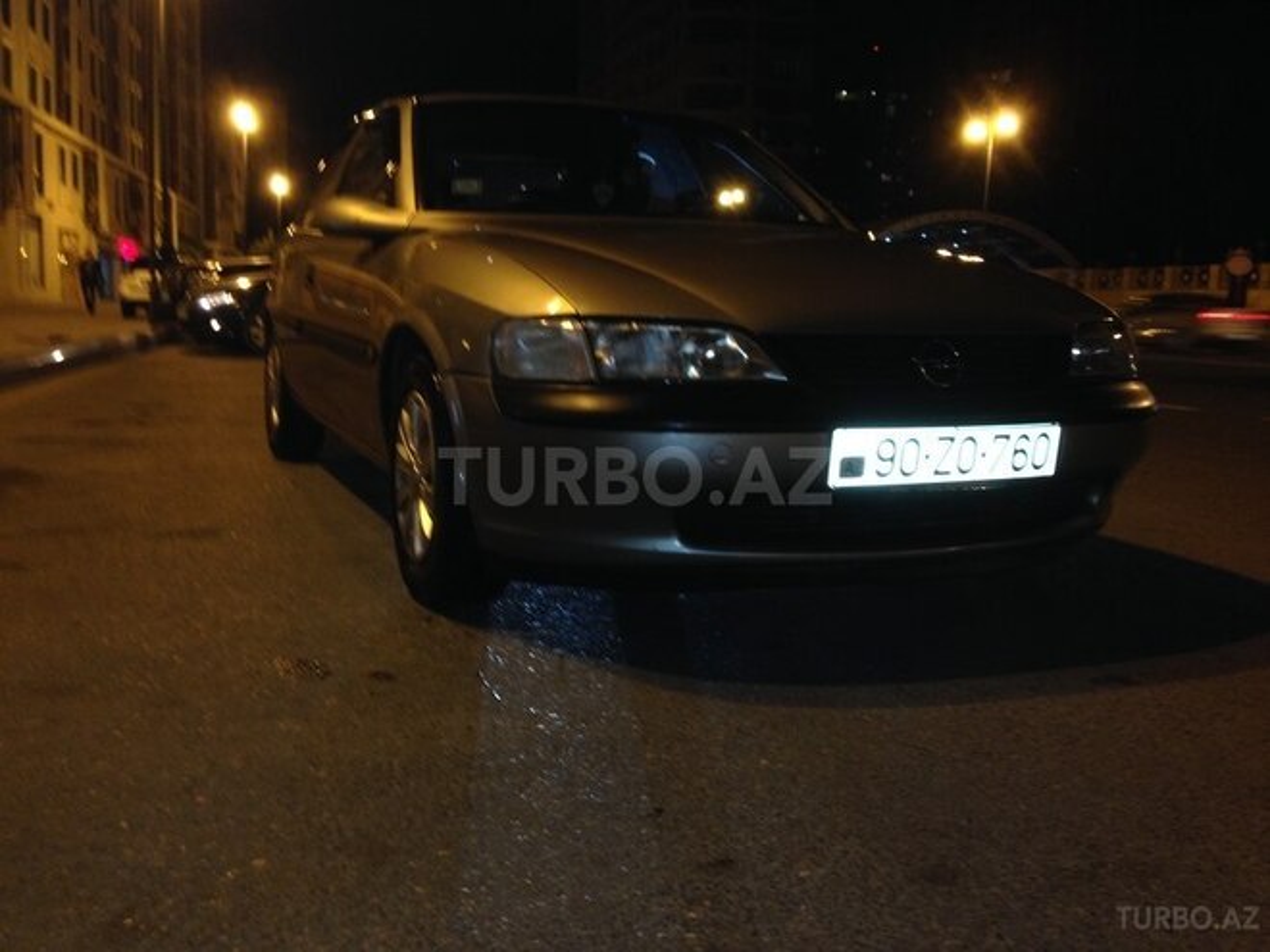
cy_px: 476
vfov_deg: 42.9
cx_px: 635
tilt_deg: -6.6
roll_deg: -2.6
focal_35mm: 33
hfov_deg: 55.4
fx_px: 1211
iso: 100
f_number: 2.4
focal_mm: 4.12
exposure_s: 1/17
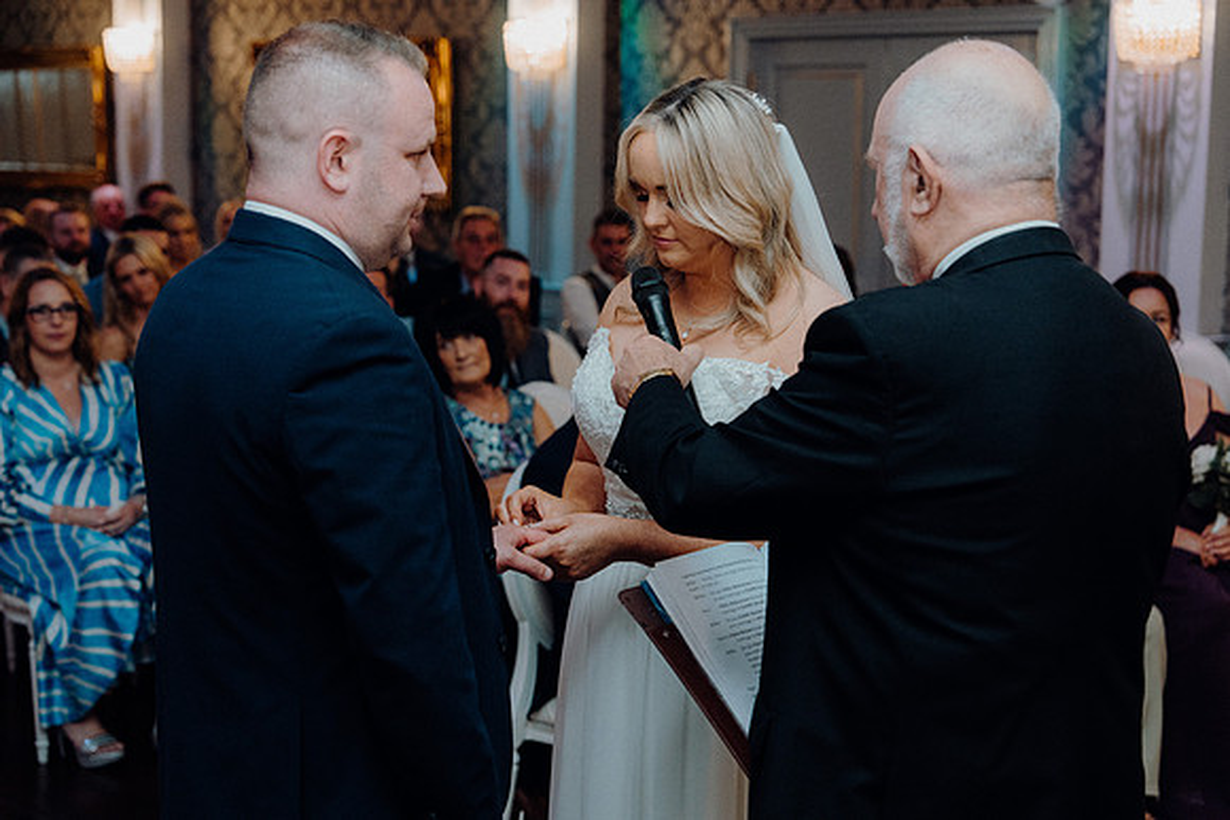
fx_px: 2050
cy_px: 410
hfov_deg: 33.4
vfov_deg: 22.6
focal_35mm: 60
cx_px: 615
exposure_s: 1/160
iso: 2500
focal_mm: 60
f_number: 3.5
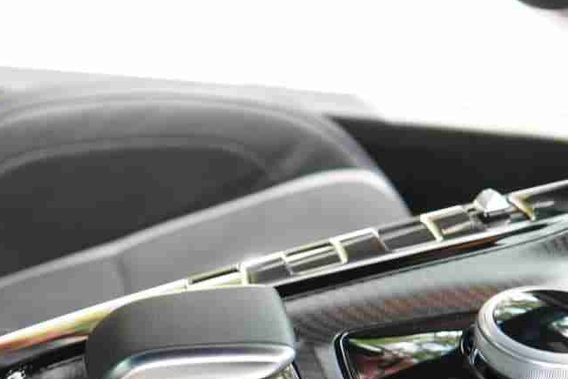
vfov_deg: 11.9
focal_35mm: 113
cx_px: -15
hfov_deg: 17.6
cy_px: 430
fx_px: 1783
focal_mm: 30
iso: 250
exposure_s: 1/60
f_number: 4
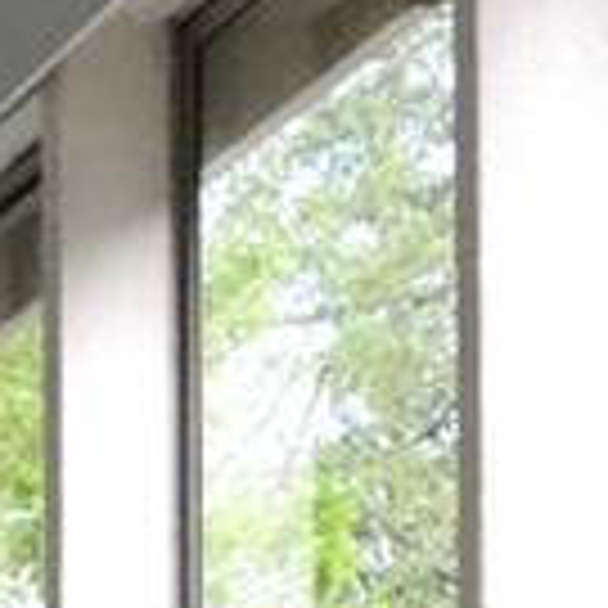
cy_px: 1419
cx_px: -761
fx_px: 4213
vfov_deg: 7.7
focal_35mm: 212
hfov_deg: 7.8
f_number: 10
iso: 3200
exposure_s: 1/320
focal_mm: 22
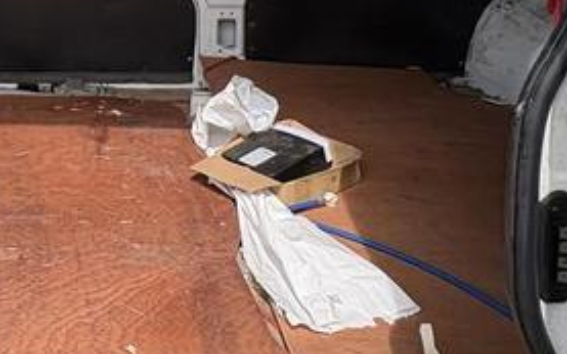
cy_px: -119
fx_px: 742
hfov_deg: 37.7
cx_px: 12
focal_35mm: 48
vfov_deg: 23.4
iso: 64
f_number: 2.2
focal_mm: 2.22
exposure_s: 1/462
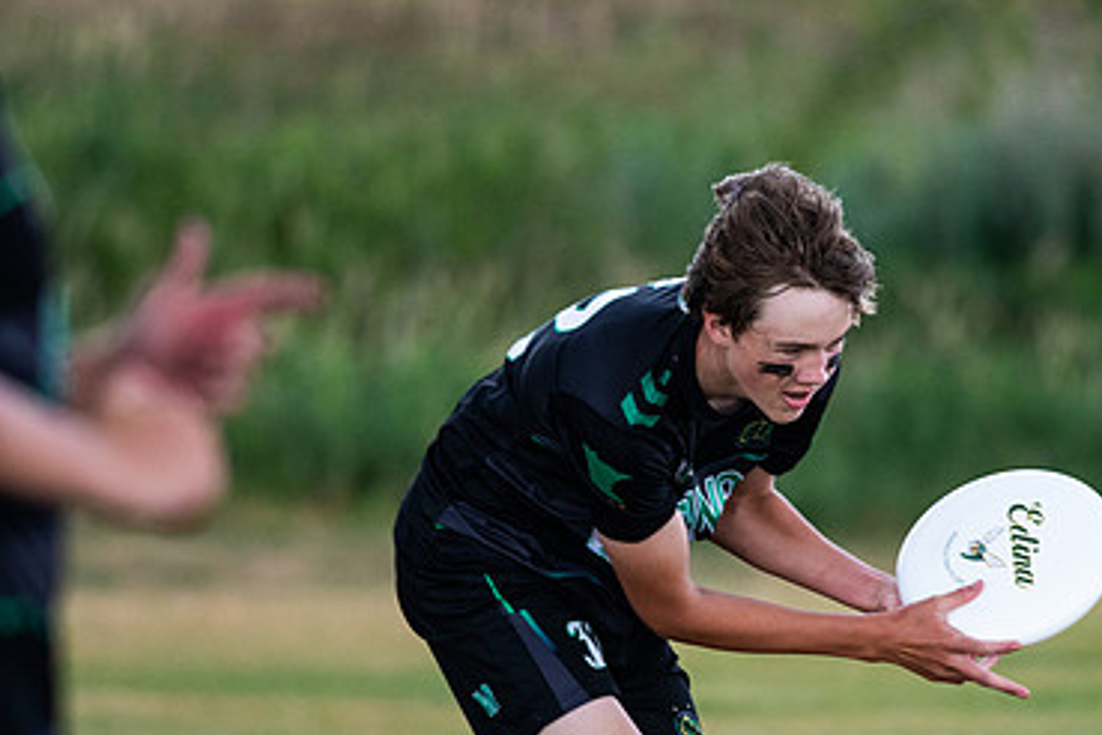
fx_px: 21671
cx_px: 782
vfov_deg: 1.9
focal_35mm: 708
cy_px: 453
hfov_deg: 2.9
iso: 800
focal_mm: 300
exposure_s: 1/2000
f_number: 4
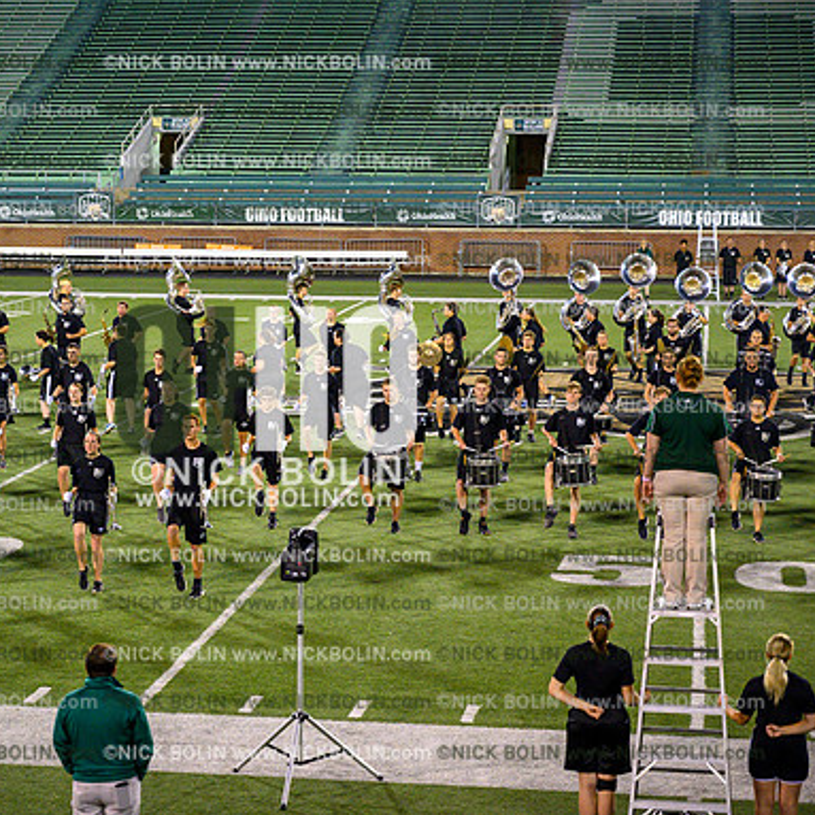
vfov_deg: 19.3
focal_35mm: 90
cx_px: 266
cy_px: 406
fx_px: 2397
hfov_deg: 19.2
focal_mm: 70
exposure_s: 1/1000
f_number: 4
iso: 4000
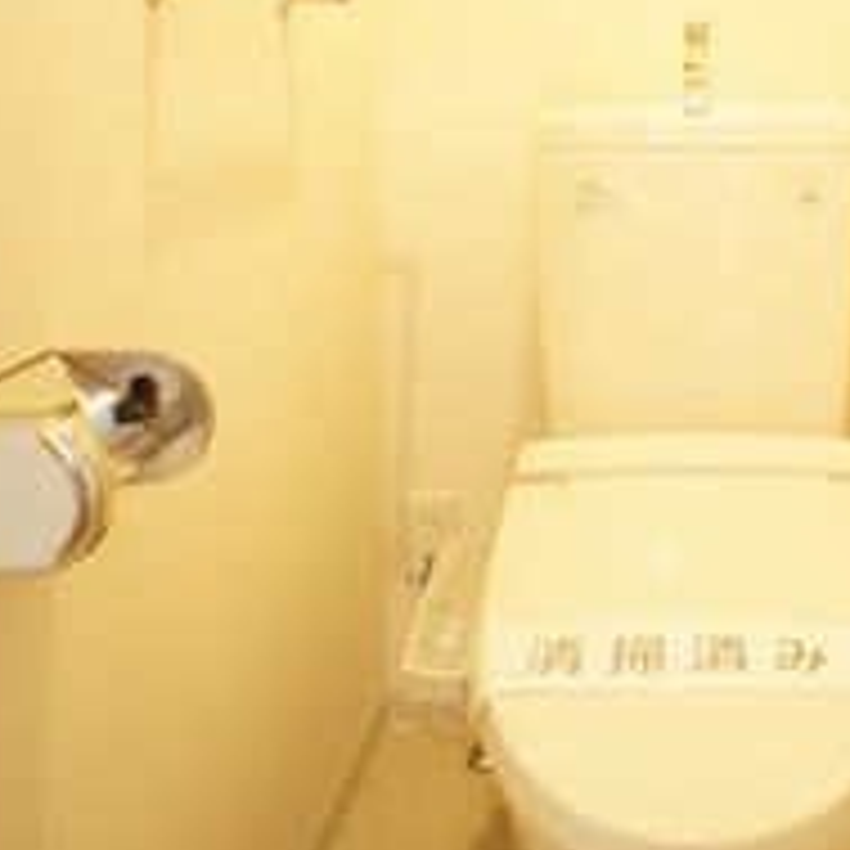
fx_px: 1500
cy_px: 67
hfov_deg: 30.9
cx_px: 675
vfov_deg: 30.1
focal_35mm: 54
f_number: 2.8
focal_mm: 16
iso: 1000
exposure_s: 1/30
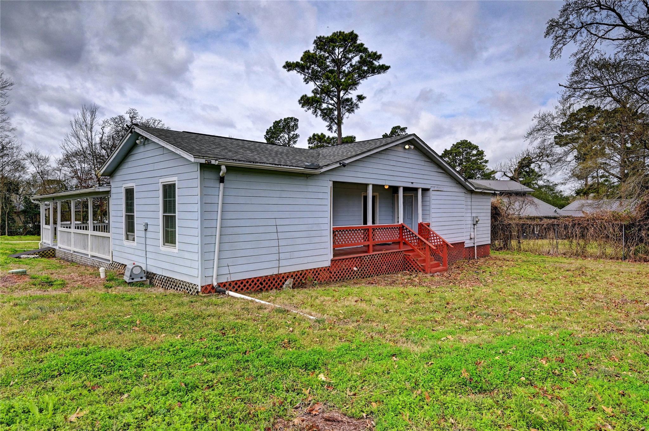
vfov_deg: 59.4
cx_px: 324
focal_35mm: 21
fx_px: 378
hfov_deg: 81.2
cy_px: 216
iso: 400
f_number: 8
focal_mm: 21
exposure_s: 1/640
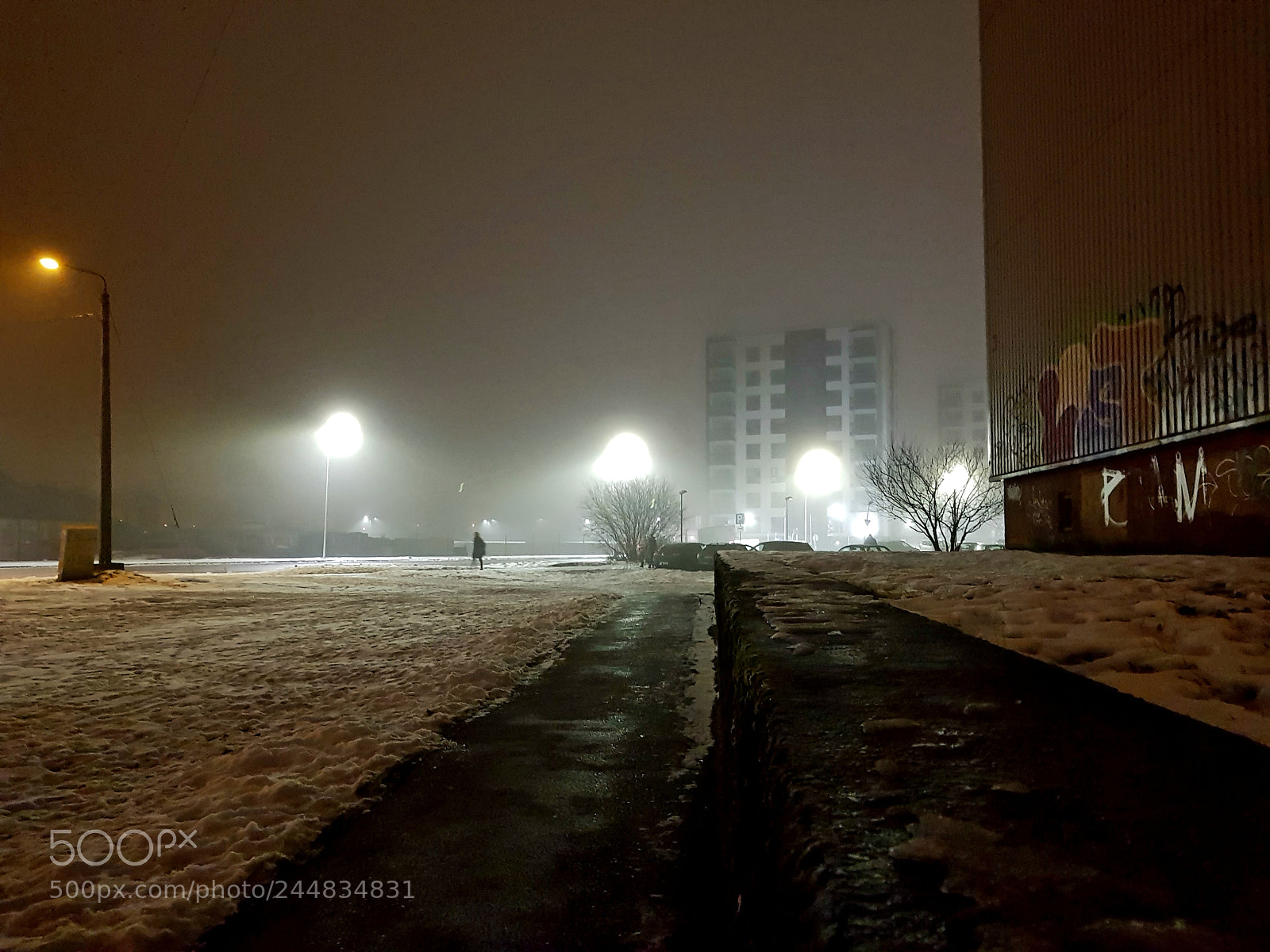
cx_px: 635
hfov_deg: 67.3
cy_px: 476
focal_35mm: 26
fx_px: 954
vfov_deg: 53.1
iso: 500
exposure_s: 1/10
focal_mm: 4.2
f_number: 1.7
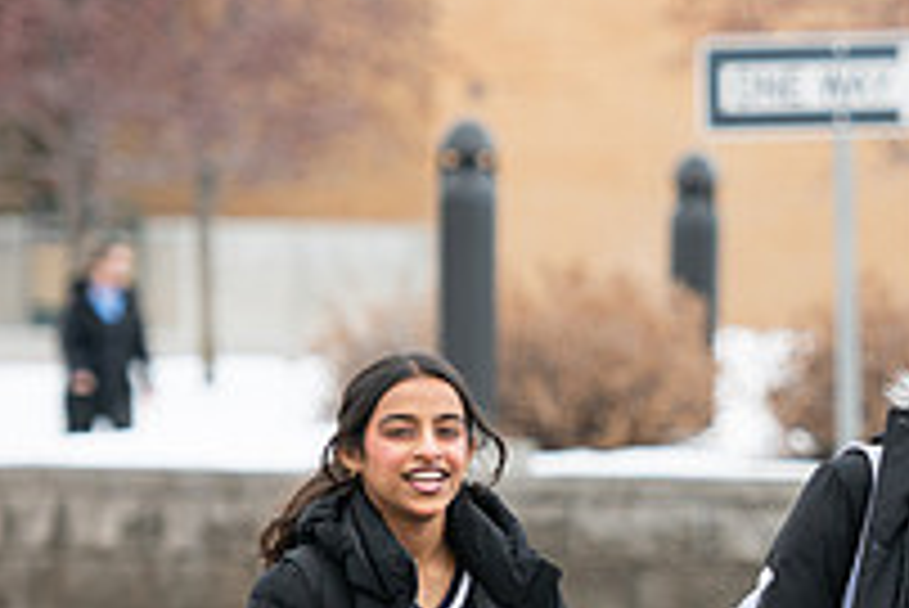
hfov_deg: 4.2
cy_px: 541
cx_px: 1238
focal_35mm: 494
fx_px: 12482
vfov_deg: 2.8
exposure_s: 1/640
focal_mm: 130
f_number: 2.8
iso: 100
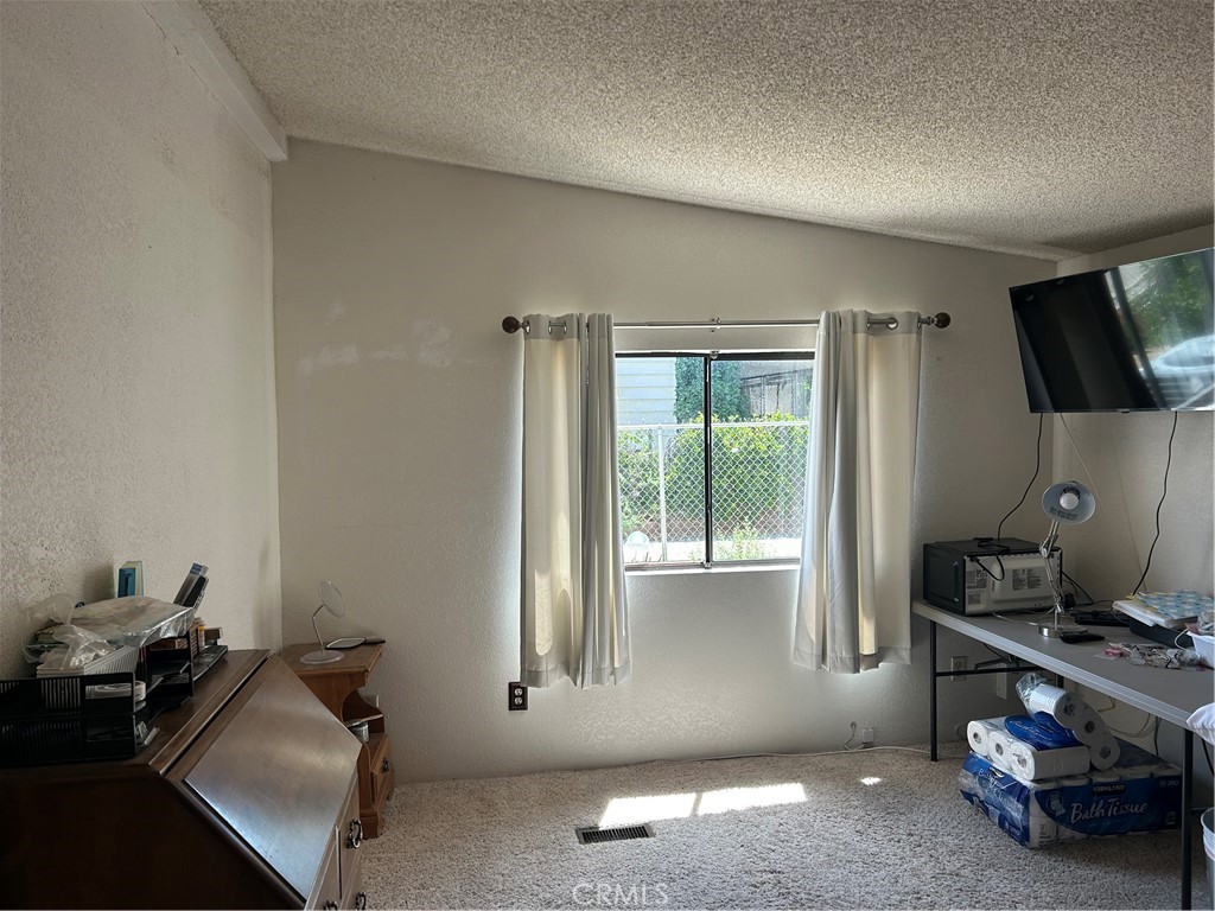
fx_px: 913
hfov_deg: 67.3
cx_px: 608
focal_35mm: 26
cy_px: 456
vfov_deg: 53.1
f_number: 1.5
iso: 50
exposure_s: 1/302
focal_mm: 5.7
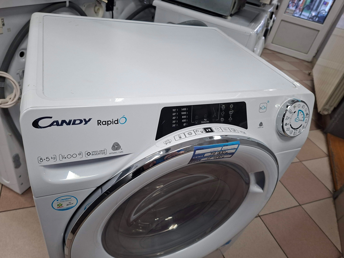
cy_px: 129
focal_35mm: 23
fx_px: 229
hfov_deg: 73.9
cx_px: 172
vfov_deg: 58.9
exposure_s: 1/100
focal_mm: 5.54
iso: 320
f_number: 1.8
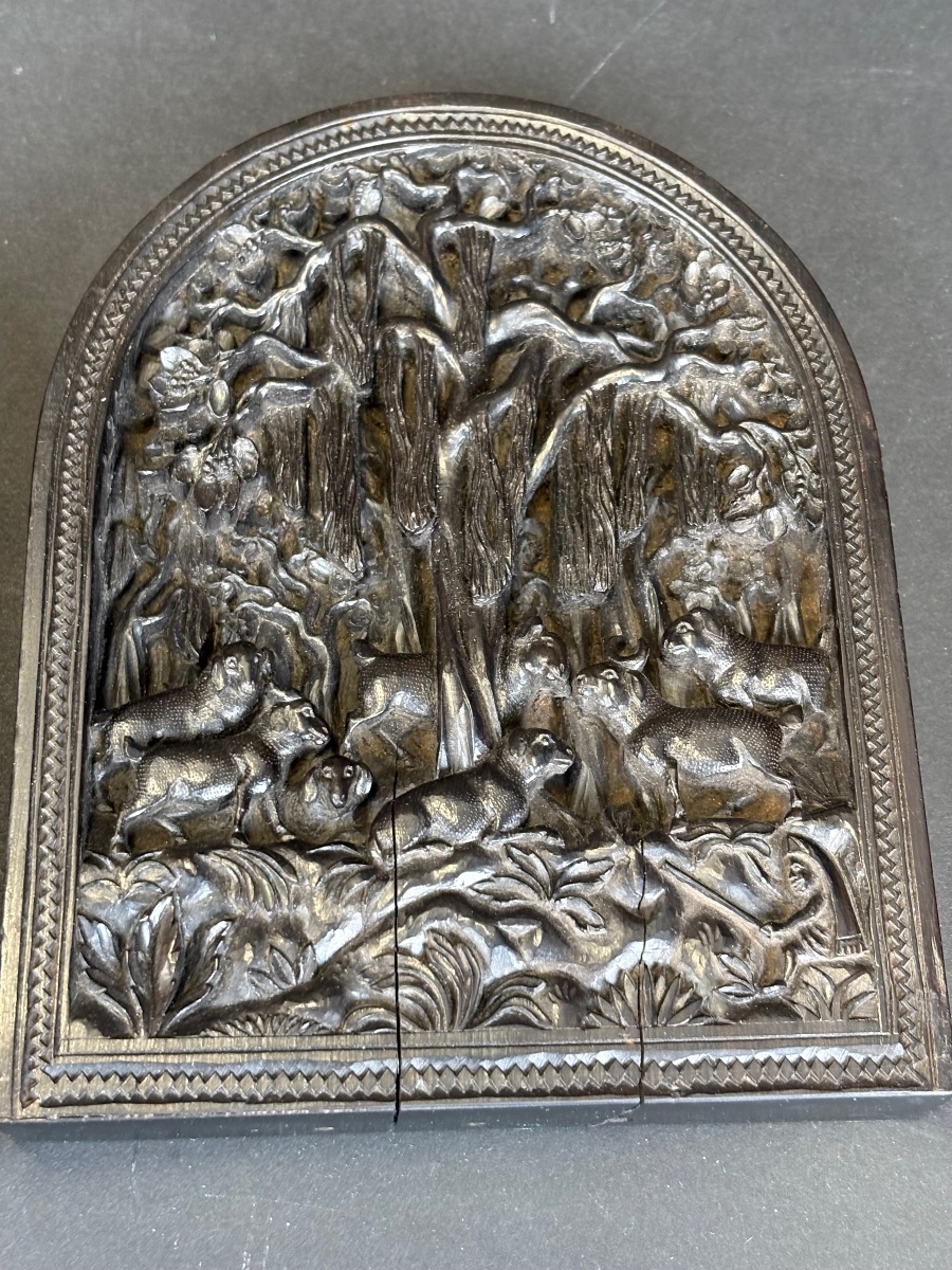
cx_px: 476
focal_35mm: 52
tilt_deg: -67.6
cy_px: 635
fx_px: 1907
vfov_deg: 36.8
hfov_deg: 28.0
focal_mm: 5.96
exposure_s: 1/50
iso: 125
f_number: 1.6
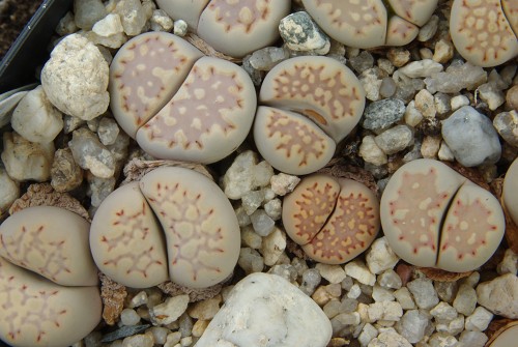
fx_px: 1513
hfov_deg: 19.4
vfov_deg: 13.1
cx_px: 259
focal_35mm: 105
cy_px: 174
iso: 100
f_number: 38
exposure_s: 1/1.43
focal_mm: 70
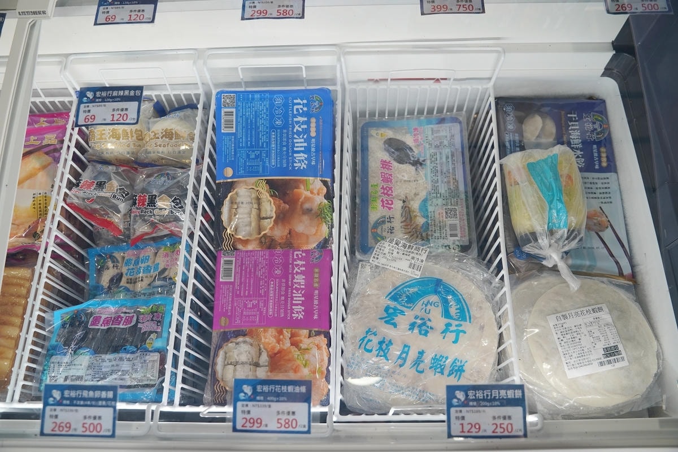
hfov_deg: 65.5
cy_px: 226
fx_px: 527
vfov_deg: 46.4
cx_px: 339
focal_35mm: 28
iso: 640
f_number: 4
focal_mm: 28
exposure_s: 1/160
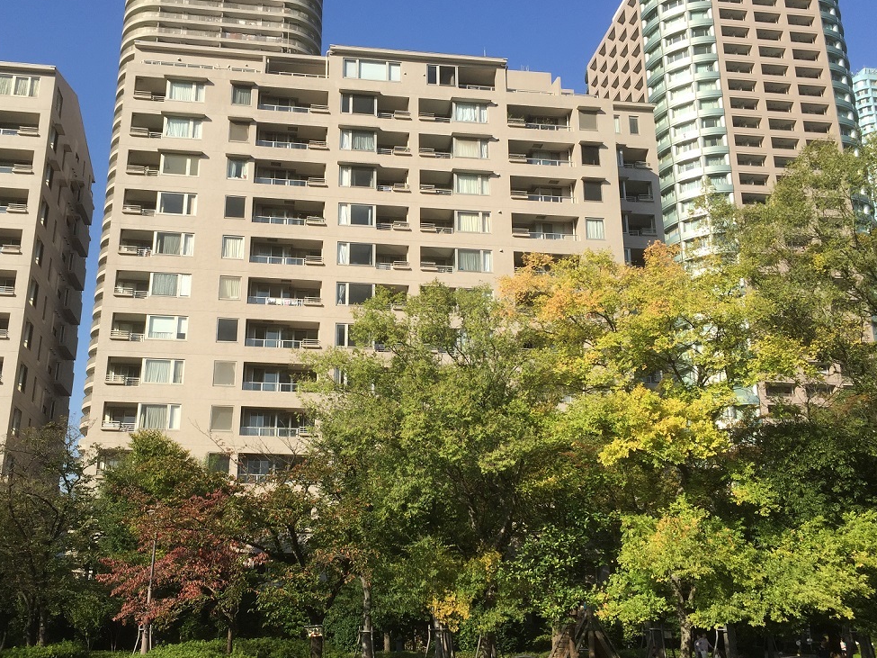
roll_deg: -0.2
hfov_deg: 53.8
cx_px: 376
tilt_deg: +17.0
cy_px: 351
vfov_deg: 41.8
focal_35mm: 34
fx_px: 861
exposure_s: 1/1522
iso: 32
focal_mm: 4.15
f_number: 2.2
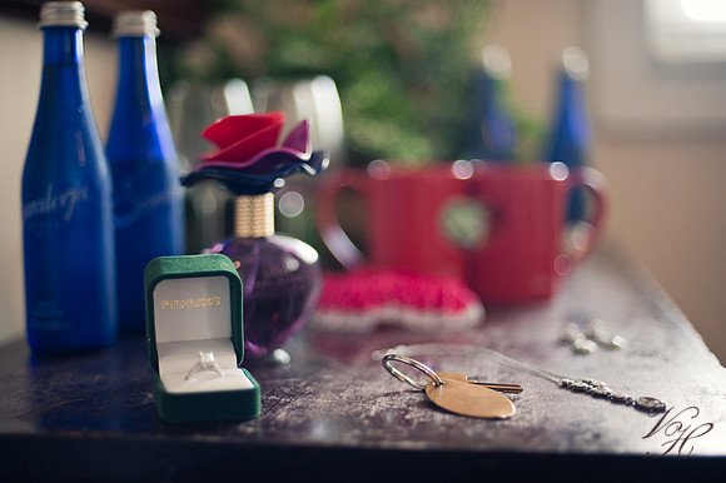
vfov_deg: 27.0
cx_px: 363
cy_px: 242
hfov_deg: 39.6
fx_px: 1008
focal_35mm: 50
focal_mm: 50
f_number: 1.4
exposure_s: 1/100
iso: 320
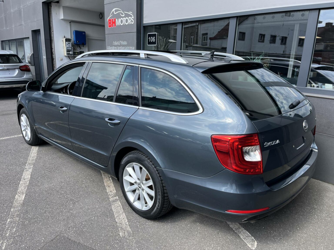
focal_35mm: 26
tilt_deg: -15.5
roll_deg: -1.0
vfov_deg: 53.1
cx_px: 167
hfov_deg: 67.3
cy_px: 125
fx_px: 251
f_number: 1.6
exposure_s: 1/1056
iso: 50
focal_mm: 5.1
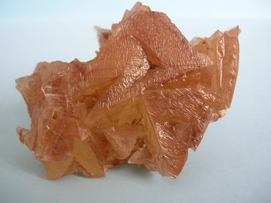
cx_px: 136
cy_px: 102
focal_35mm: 36
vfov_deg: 39.6
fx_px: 282
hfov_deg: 51.4
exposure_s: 1/10.1
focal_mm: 6
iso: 50
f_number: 2.7
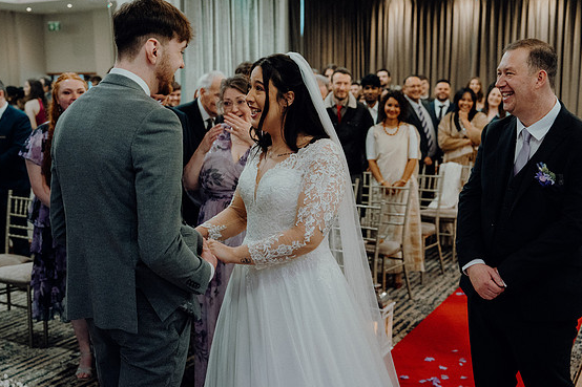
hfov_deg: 44.5
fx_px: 711
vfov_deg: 30.5
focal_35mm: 44
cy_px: 187
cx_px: 280
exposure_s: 1/200
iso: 5000
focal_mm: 42
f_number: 3.5
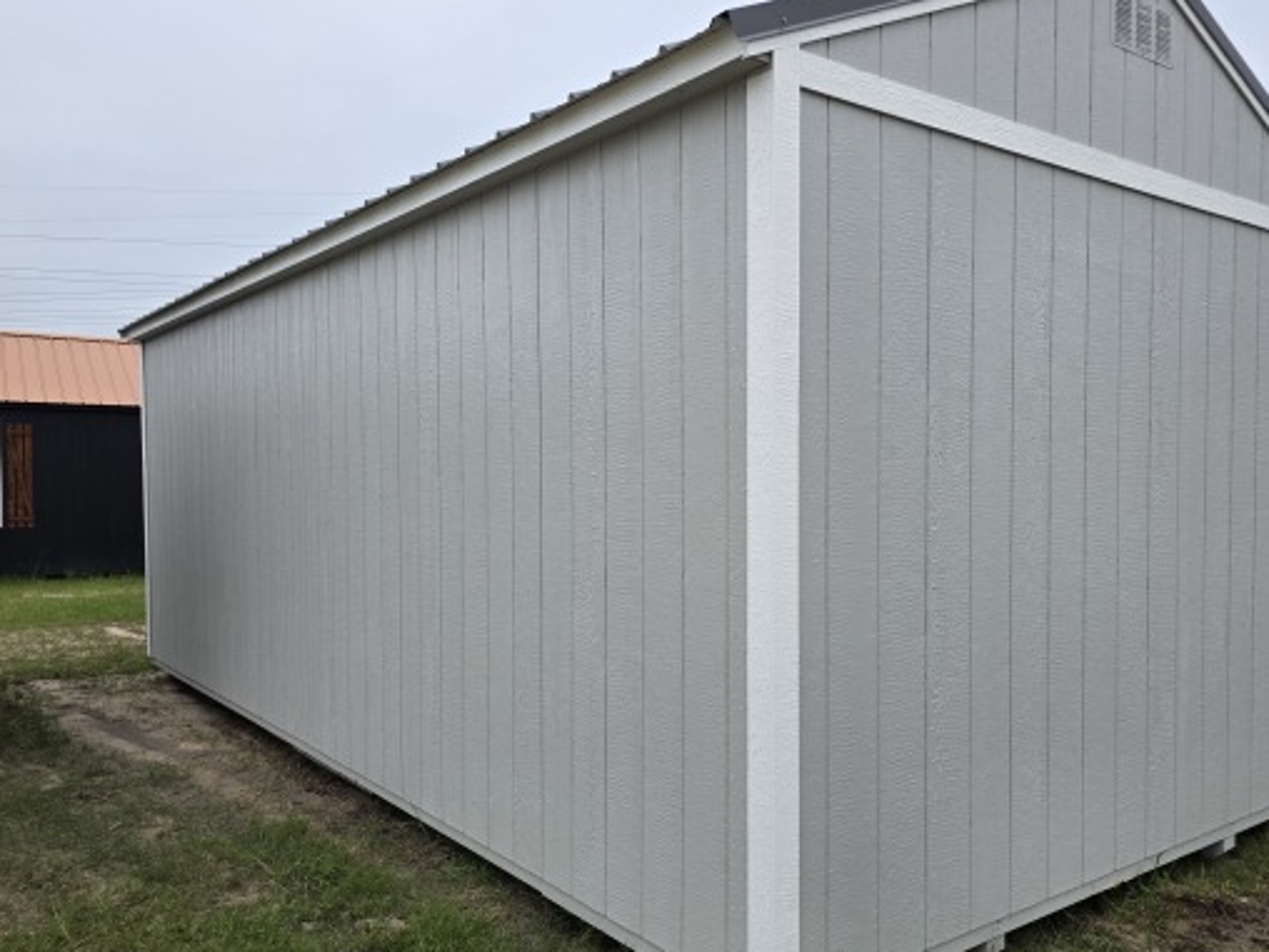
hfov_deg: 61.2
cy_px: 510
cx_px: 752
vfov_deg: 48.2
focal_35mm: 29
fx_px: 1063
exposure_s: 1/3667
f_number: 1.7
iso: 80
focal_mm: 6.3
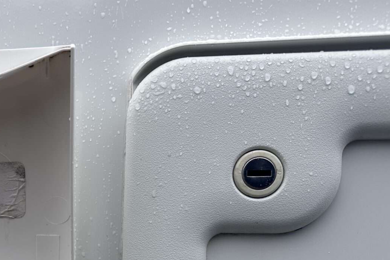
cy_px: 270
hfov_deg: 36.6
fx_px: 531
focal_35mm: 49
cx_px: 7
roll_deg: -0.9
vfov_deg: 25.9
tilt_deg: -3.2
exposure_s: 1/952
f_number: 1.78
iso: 80
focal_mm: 6.86
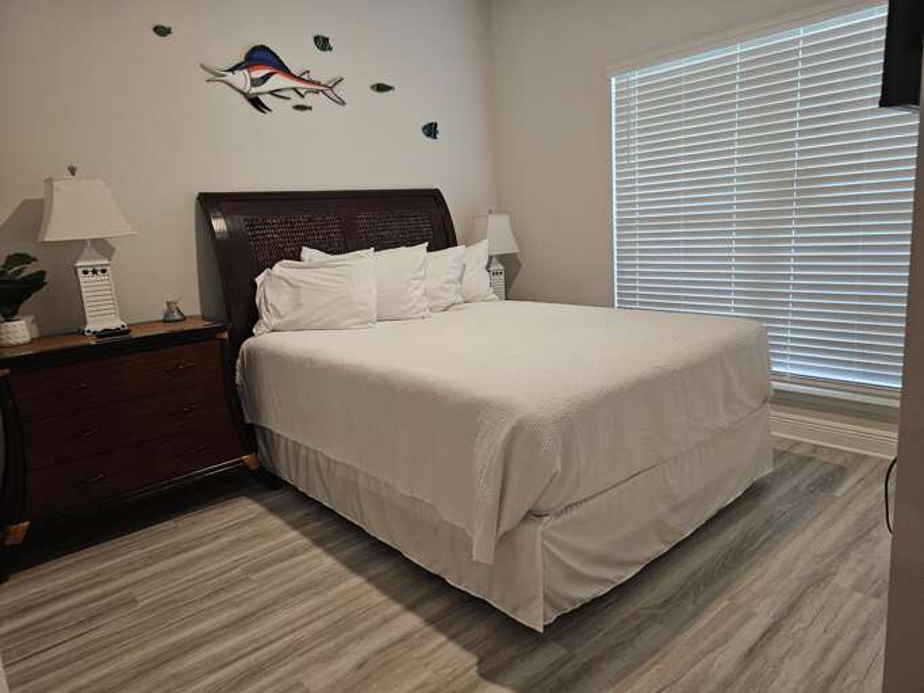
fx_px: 614
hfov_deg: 73.9
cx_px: 462
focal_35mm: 23
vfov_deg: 58.9
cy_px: 346
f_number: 1.7
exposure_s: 1/120
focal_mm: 6.3
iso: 400
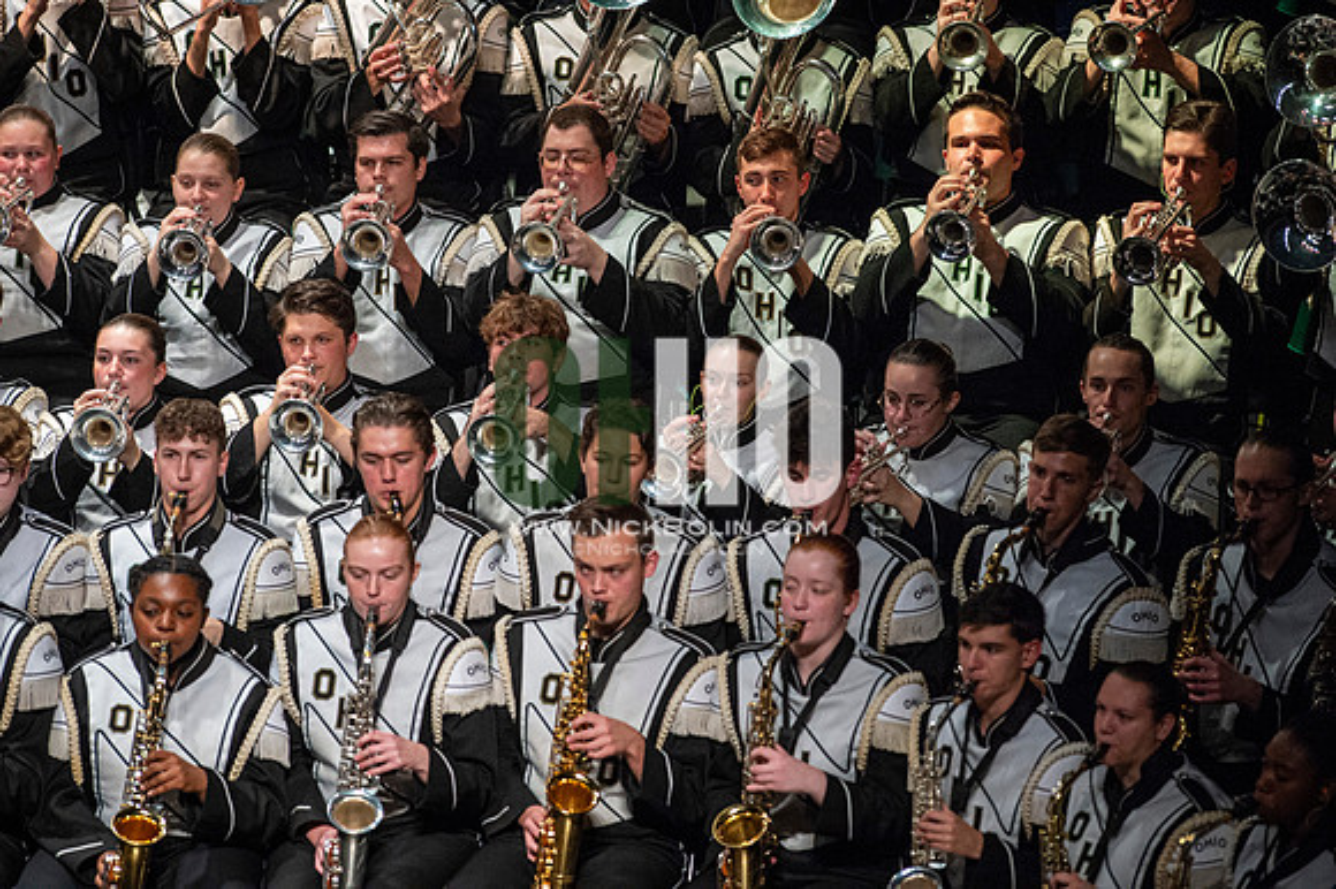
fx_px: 11127
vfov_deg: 4.6
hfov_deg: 6.9
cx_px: 668
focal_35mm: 300
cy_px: 444
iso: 5000
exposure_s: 1/400
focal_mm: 300
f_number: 5.6
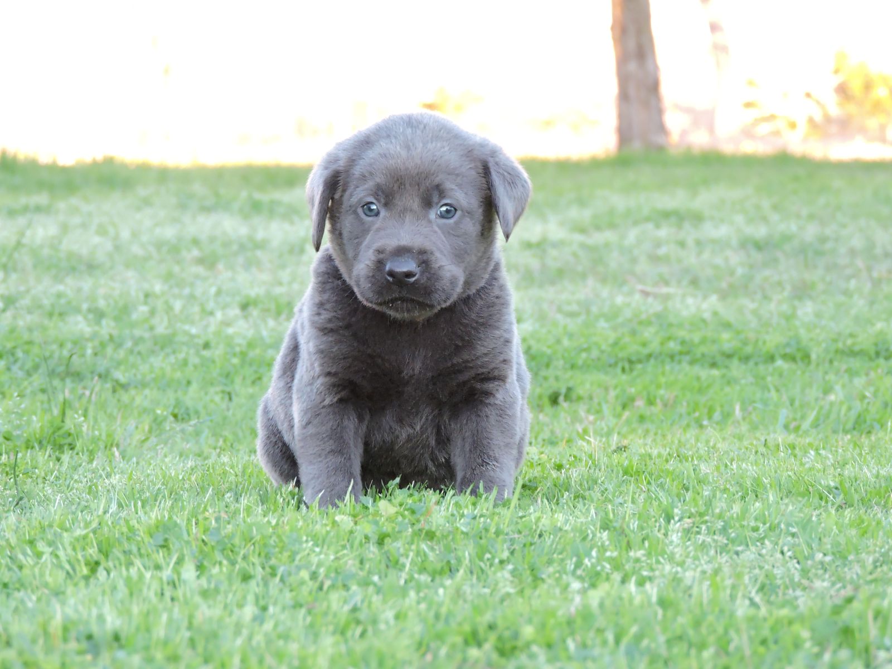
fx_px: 4381
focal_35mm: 170
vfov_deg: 8.7
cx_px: 446
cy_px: 334
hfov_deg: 11.6
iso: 800
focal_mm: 30.3
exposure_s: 1/100
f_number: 4.5
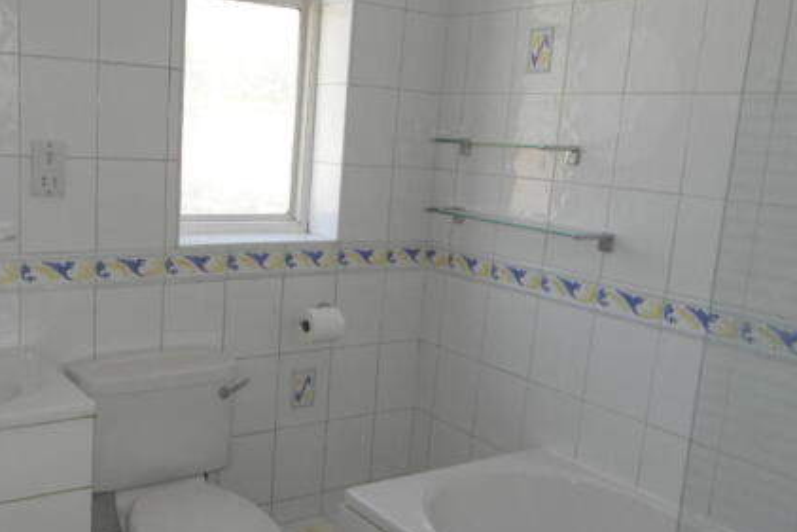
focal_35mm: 36
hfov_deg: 52.5
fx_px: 797
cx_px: 291
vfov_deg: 36.9
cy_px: 274
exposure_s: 1/50
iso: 80
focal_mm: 4.5
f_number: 3.1
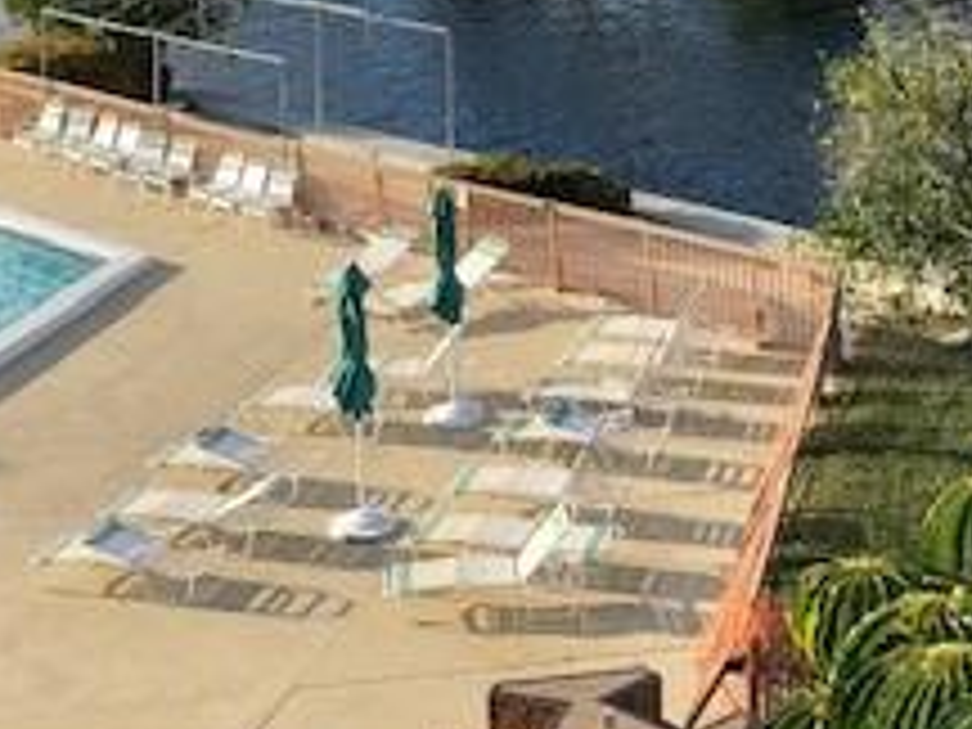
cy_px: -72
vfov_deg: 17.2
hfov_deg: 23.5
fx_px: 2331
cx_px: 382
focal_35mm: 83
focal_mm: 3.99
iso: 20
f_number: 1.8
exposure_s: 1/1675
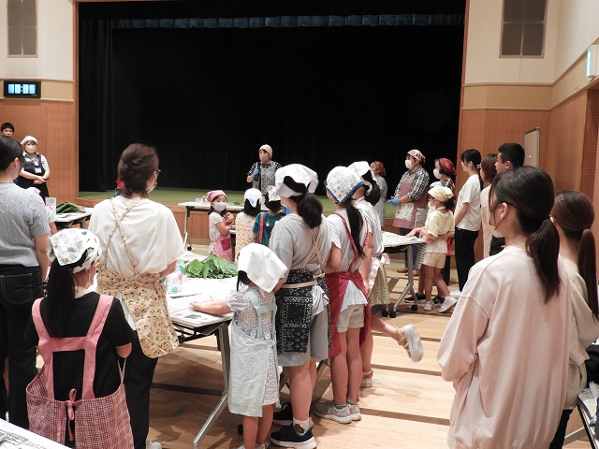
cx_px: 300
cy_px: 224
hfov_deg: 46.8
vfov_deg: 36.0
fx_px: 692
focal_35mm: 40
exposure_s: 1/20
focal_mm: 7.2
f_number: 3.8
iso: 400
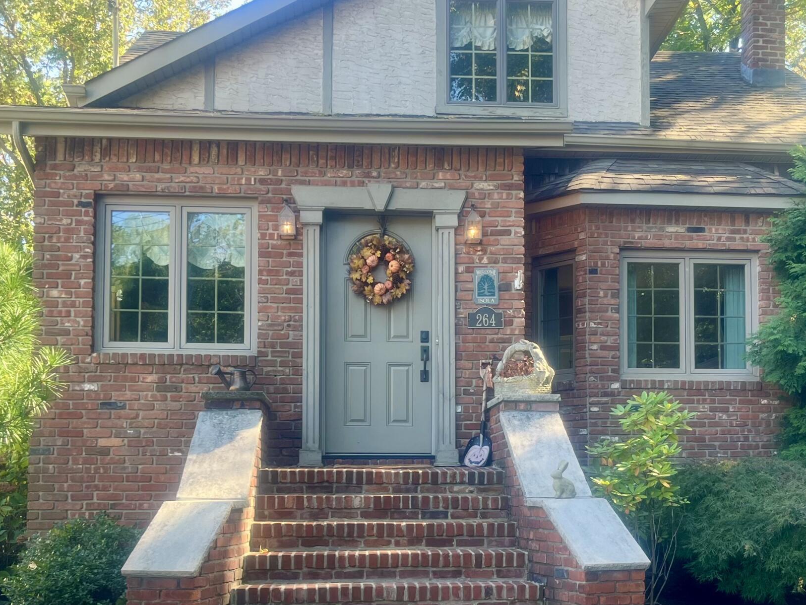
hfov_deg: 39.6
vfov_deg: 30.0
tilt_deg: +3.5
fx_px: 1118
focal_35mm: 48
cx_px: 438
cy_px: 423
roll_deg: +0.7
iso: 32
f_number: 1.6
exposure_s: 1/122
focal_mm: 5.1
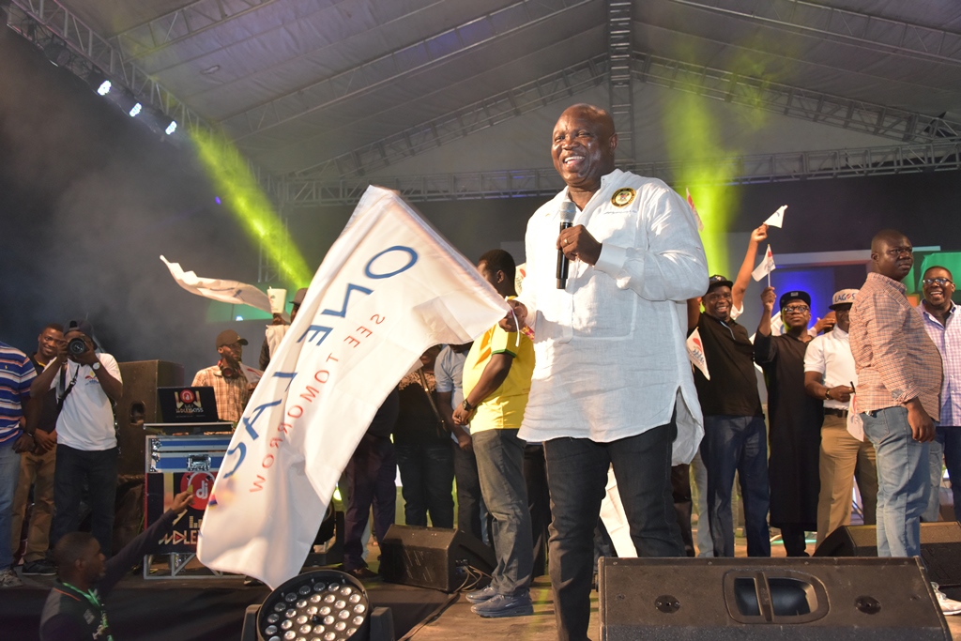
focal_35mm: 36
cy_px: 320
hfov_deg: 53.1
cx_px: 480
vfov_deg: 36.9
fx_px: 961
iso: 3200
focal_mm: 36
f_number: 6.3
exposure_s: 1/100
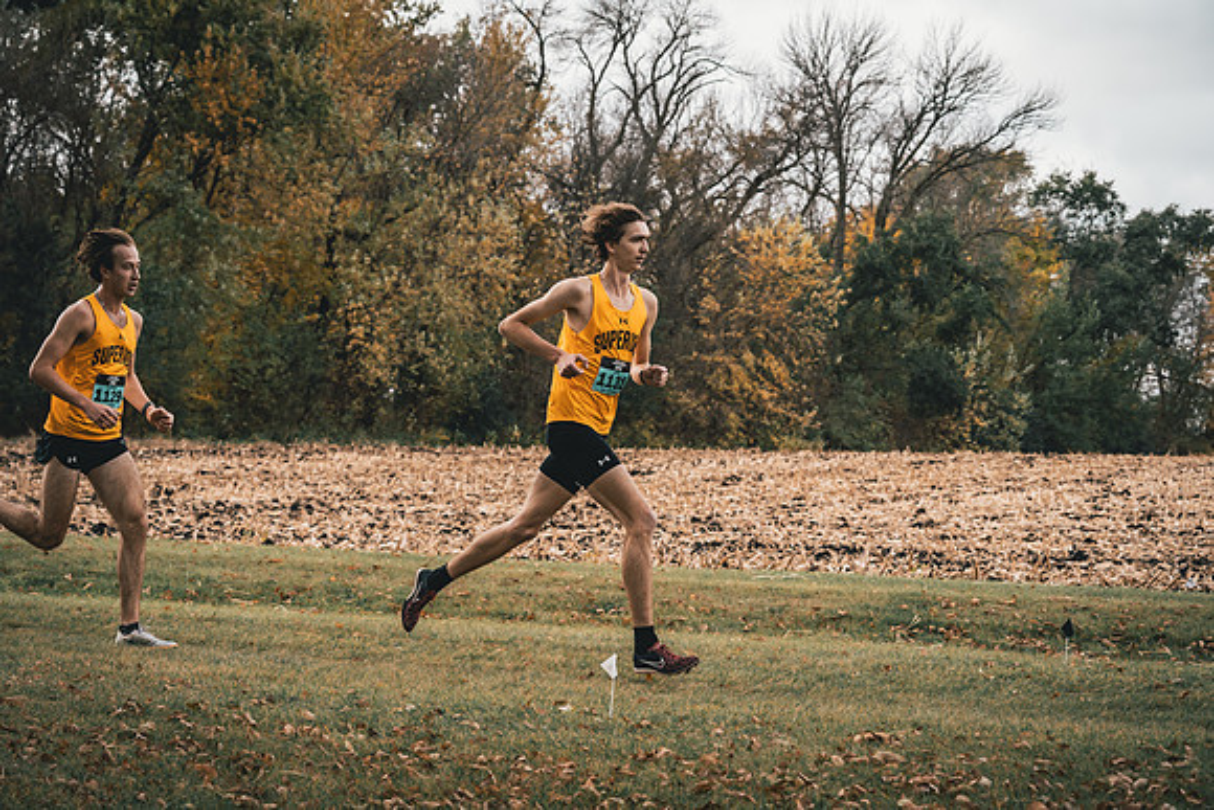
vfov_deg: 17.7
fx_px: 2605
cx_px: 608
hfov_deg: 26.2
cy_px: 405
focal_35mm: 77
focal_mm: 77
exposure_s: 1/1000
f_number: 6.3
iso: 400
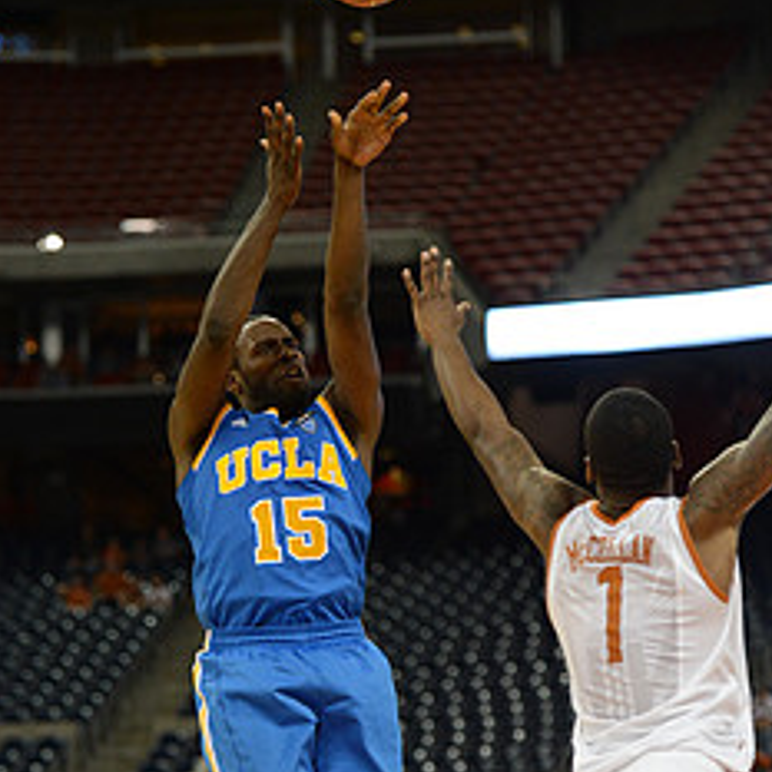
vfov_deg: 10.8
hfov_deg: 10.9
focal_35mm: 161
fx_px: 4062
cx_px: 457
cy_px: 517
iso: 3200
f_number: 2.8
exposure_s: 1/1600
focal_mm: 98
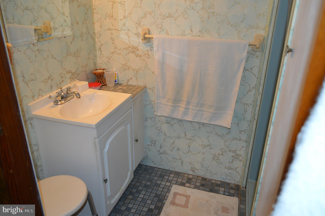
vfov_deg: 47.8
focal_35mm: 27
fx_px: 243
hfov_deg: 67.4
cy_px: 108
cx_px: 162
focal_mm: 18
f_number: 3.5
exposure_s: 1/60
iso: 500
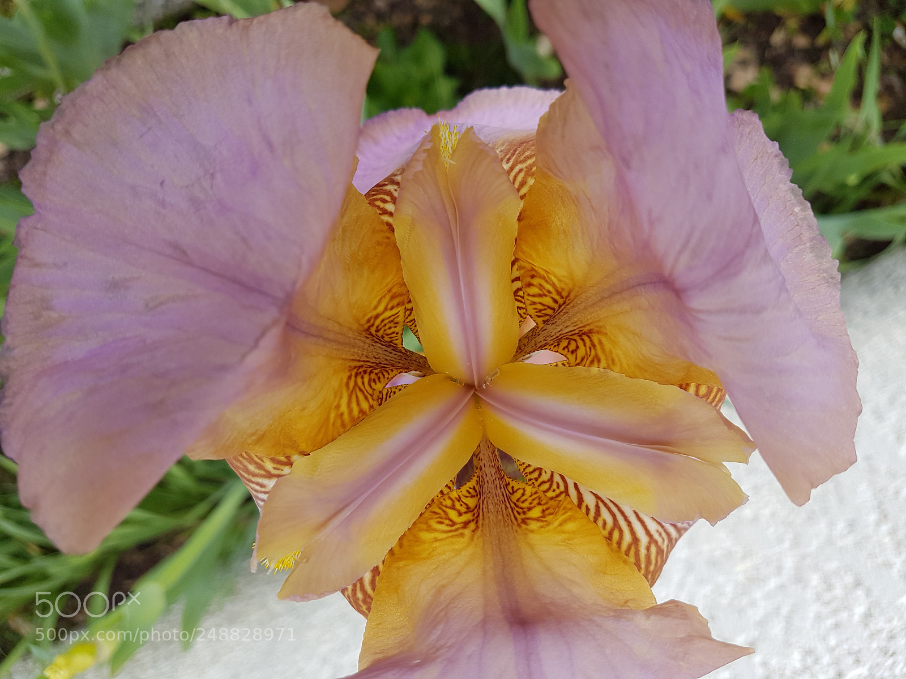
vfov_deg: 53.1
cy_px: 340
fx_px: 680
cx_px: 453
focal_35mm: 26
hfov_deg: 67.3
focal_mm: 4.2
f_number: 1.7
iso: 40
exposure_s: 1/126
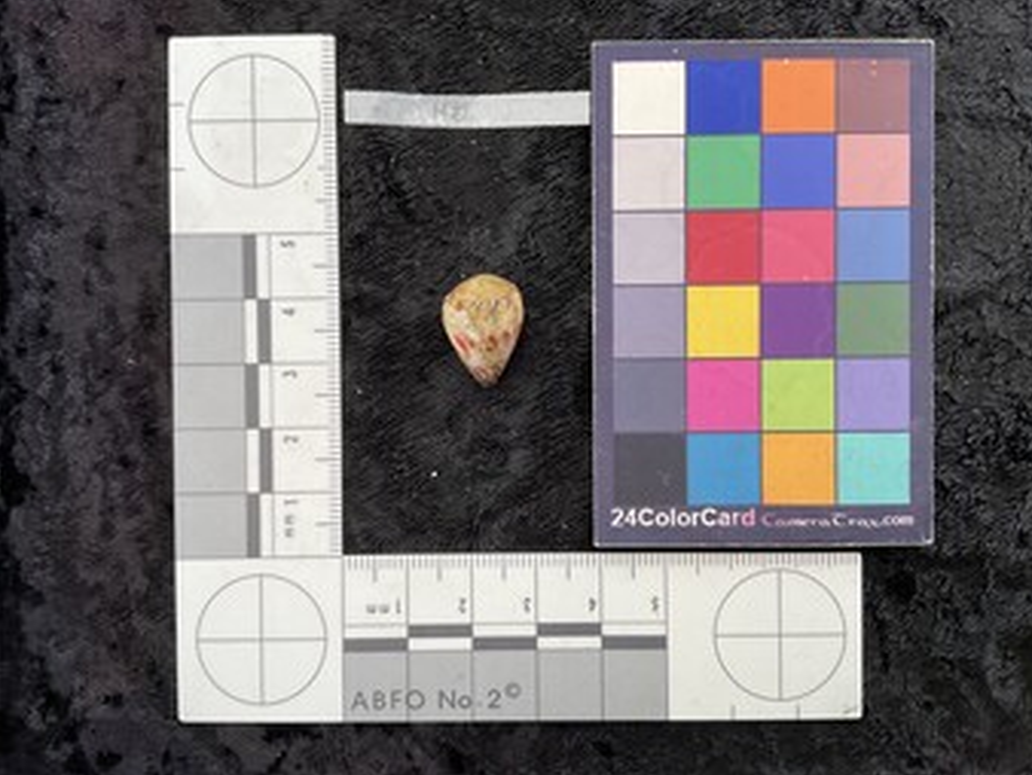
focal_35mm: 30
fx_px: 895
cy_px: 377
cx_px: 531
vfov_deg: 46.8
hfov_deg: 59.9
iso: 50
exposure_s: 1/60
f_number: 1.8
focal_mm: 3
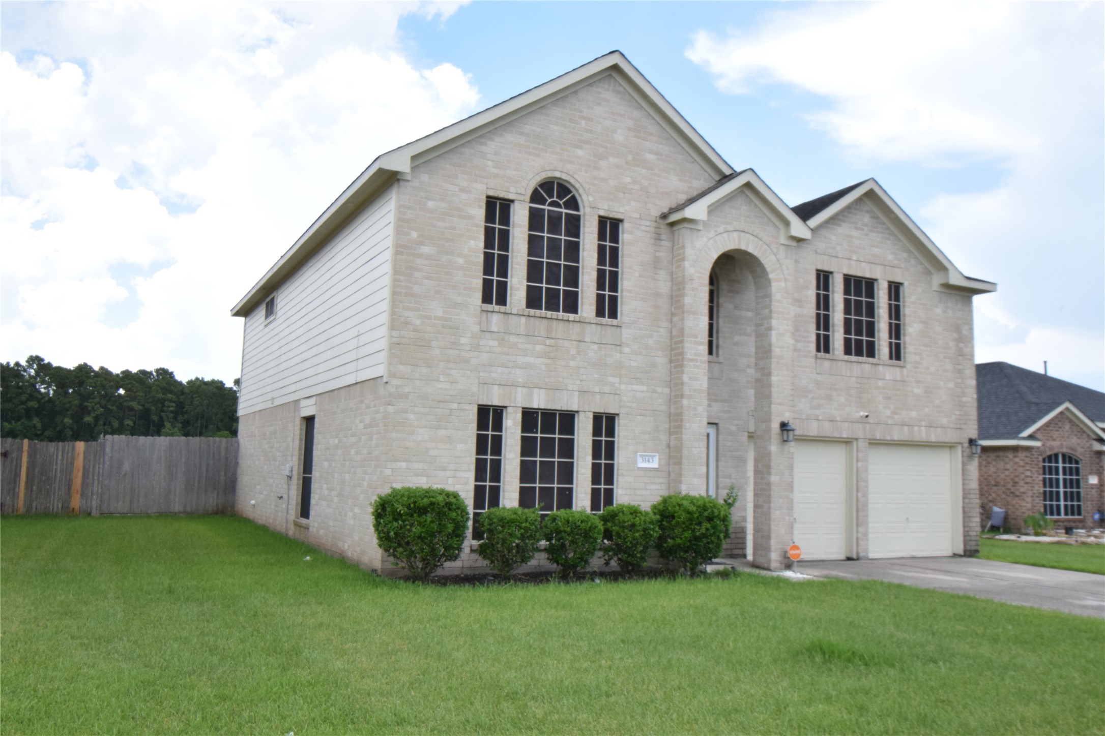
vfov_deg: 43.6
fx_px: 921
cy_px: 368
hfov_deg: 61.9
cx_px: 552
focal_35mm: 30
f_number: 29
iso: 800
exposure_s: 1/60
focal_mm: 20
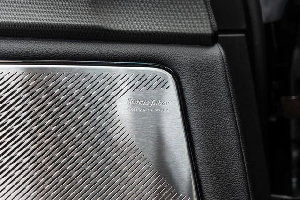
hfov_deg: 46.4
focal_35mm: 42
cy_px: 100
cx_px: 150
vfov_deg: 31.9
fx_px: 350
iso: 640
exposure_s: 1/40
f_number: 3.2
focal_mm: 28
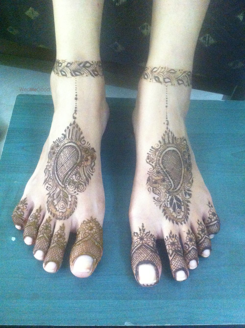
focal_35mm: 35
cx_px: 122
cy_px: 164
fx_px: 331
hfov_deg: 40.6
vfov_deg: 52.7
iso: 1000
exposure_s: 1/15
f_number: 2.8
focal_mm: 3.85
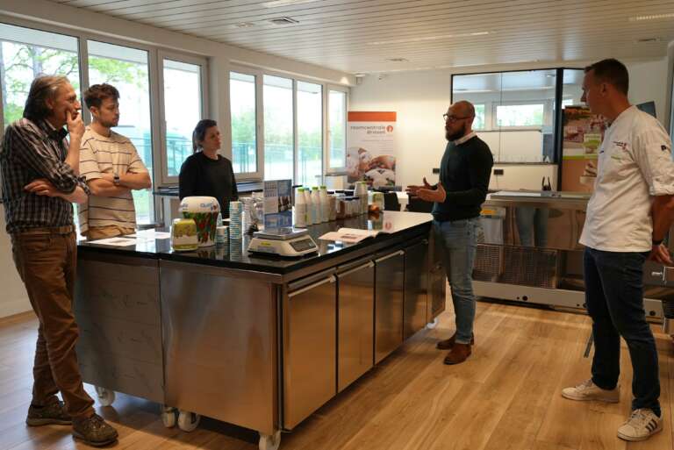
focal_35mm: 31
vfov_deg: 42.4
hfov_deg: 60.3
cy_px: 225
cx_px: 337
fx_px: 581
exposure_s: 1/160
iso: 640
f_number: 4
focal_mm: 31
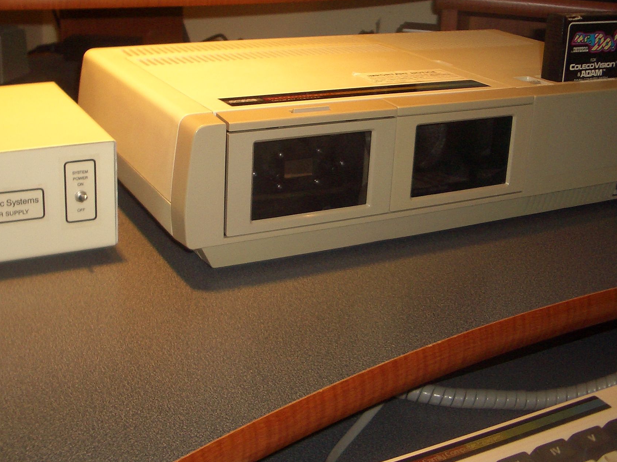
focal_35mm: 48
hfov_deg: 39.5
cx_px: 257
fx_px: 856
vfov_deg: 30.1
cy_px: 159
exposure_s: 1/60
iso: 100
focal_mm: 5.8
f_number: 2.6
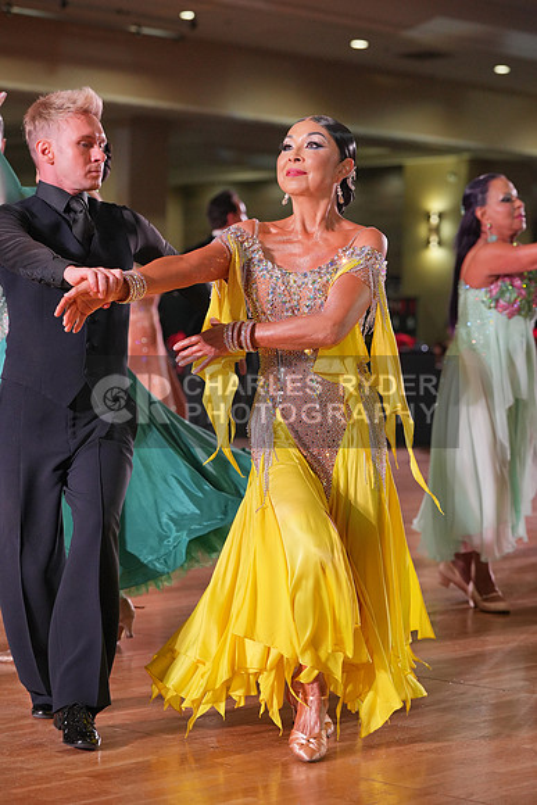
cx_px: 268
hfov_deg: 15.5
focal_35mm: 88
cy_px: 402
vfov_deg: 23.1
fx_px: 1968
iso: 2000
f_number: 4
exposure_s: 1/500
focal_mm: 88
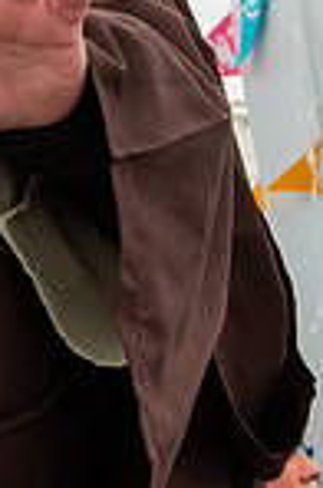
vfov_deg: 9.9
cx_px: -571
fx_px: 2812
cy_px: 18
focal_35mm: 208
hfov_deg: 6.2
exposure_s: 1/250
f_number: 6.3
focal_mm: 38
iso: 360
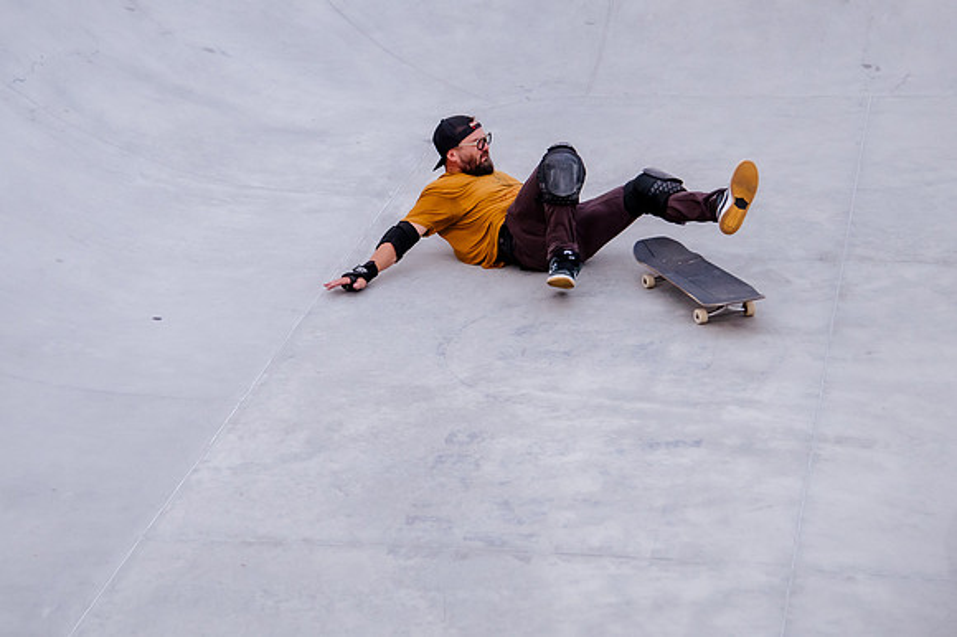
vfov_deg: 14.7
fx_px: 2461
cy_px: 187
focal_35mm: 93
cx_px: 365
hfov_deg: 22.0
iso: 2500
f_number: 4
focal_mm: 65
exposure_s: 1/640
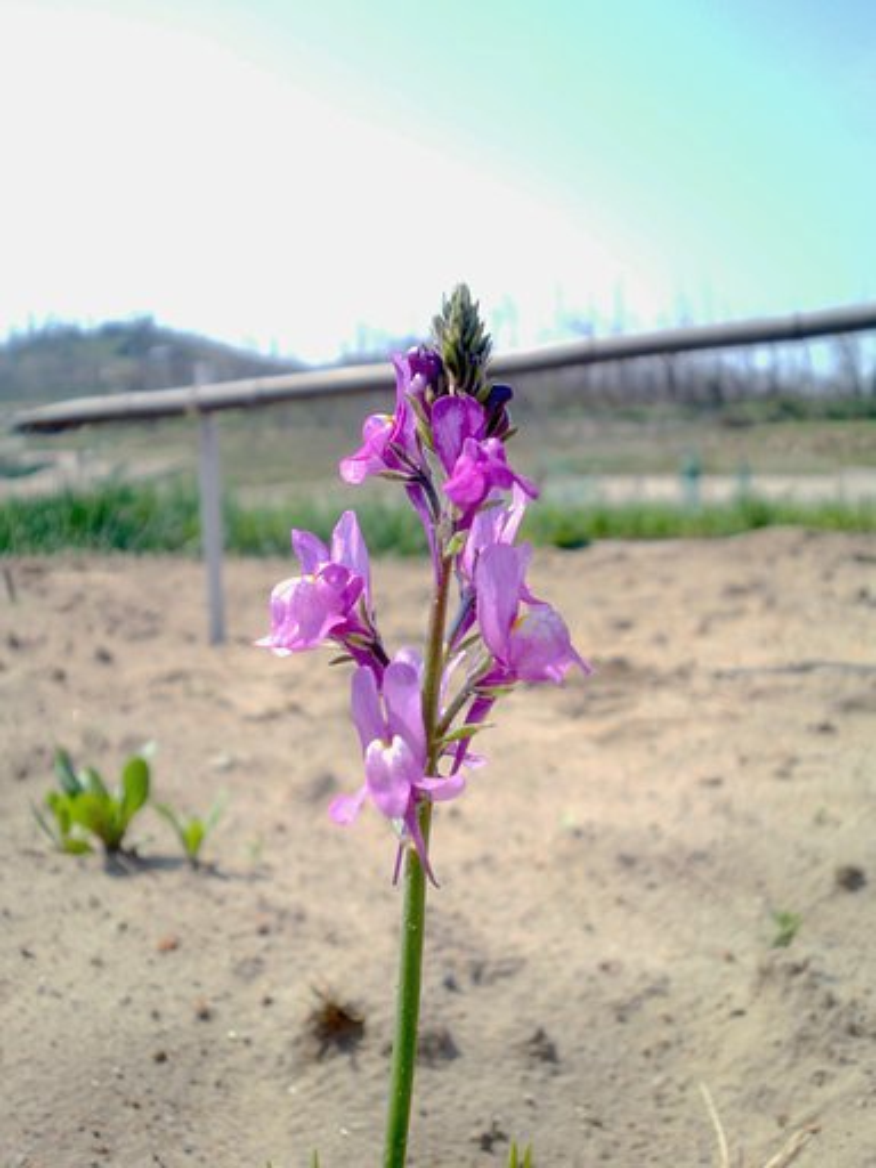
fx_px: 1147
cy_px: 584
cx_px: 438
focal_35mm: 34
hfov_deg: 41.8
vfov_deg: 54.0
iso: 64
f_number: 2.8
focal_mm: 5.58
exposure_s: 1/500
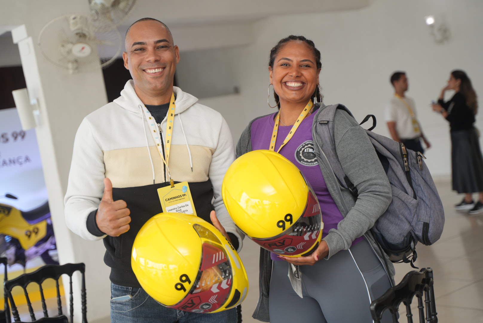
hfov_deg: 36.2
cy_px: 162
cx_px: 242
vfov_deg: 24.7
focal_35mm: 55
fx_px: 738
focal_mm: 55
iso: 500
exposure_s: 1/250
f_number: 2.8
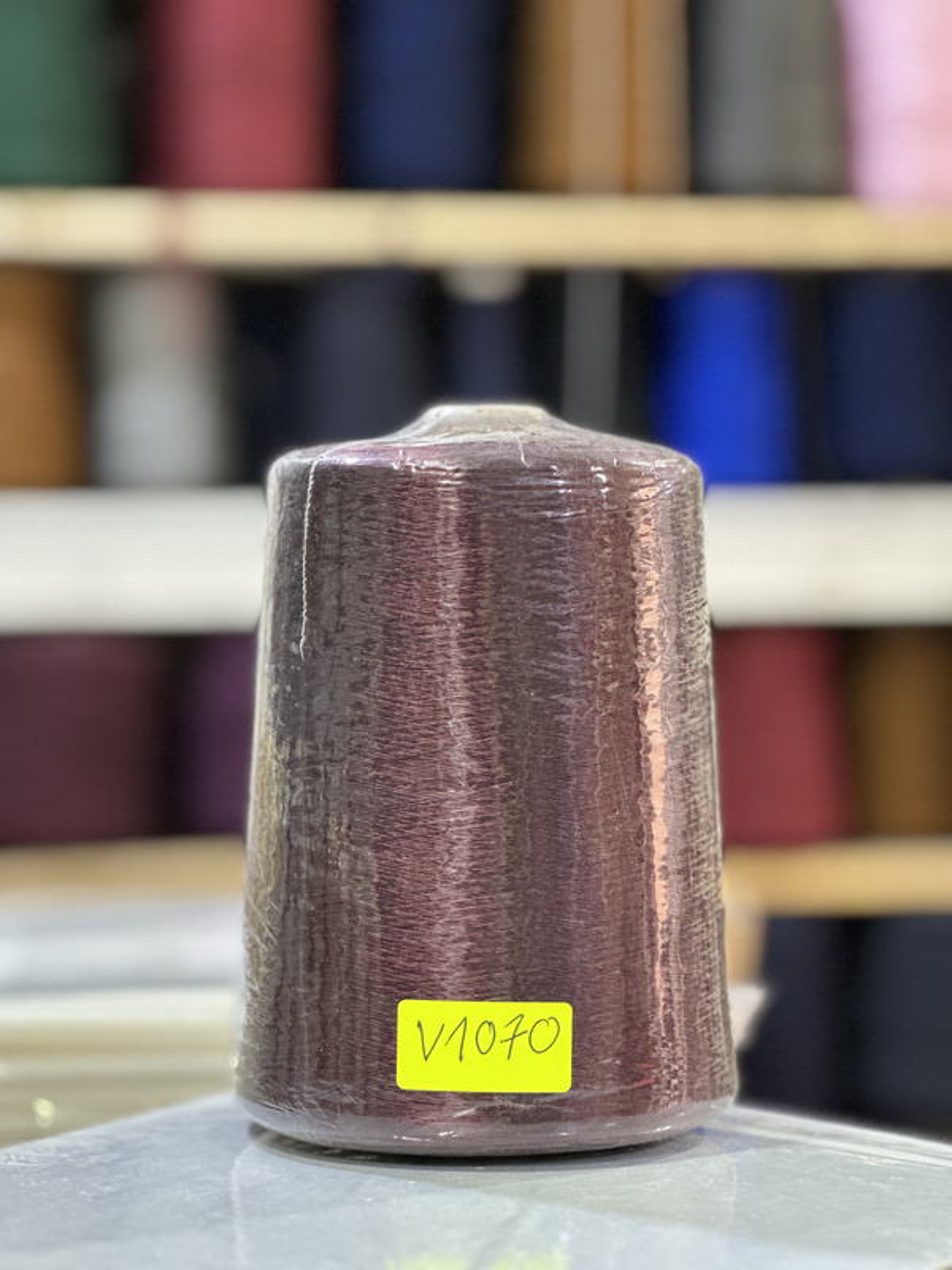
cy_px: 635
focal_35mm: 77
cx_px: 476
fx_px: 2824
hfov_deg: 19.1
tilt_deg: -0.8
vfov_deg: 25.3
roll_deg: +0.4
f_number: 2.8
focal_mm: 9
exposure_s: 1/33
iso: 400
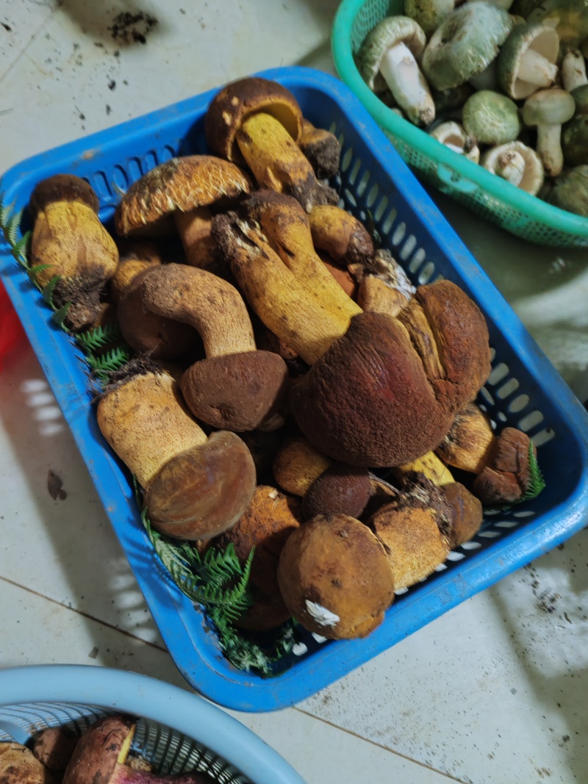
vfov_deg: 65.3
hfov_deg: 51.3
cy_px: 392
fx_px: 612
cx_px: 294
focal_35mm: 27
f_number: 1.9
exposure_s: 1/25
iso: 4000
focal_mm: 6.12
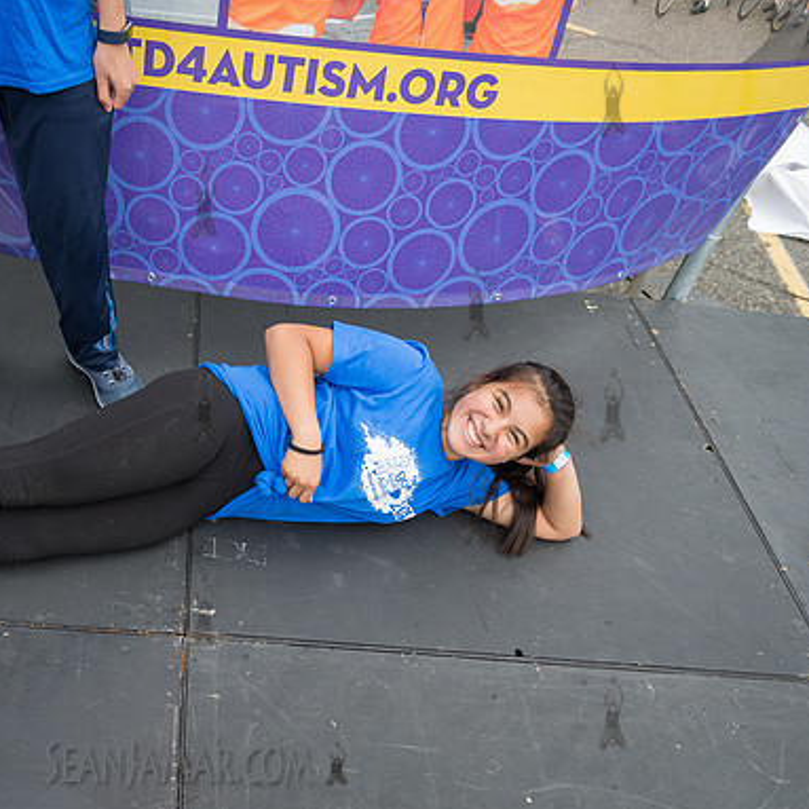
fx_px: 952
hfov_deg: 44.5
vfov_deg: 46.0
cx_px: 203
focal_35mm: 36
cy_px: 404
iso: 200
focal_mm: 28
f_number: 3.5
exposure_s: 1/640
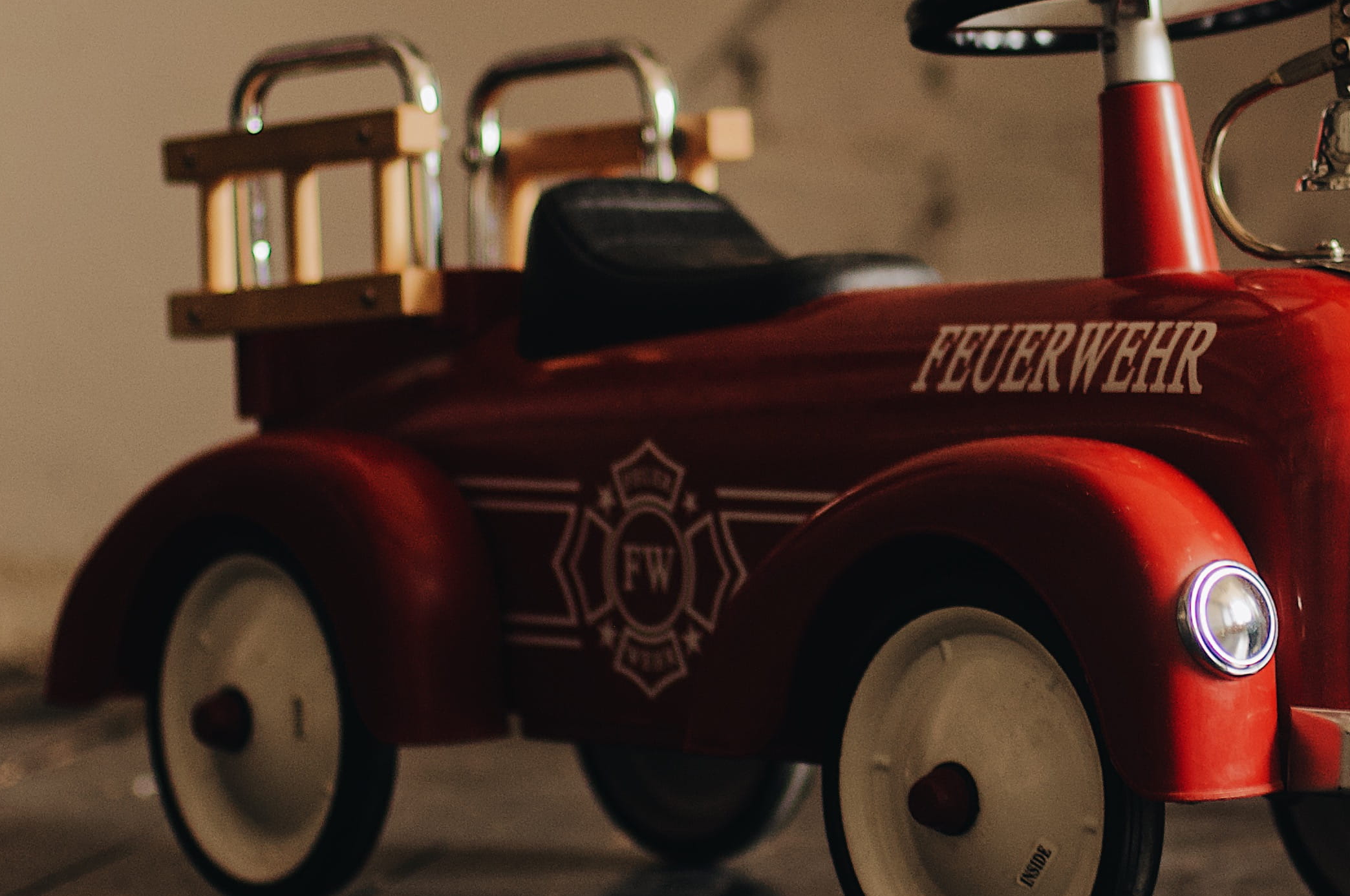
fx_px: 5768
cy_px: 439
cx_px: 1216
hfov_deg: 13.2
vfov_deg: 8.9
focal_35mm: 154
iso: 320
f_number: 2.2
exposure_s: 1/30
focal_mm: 50
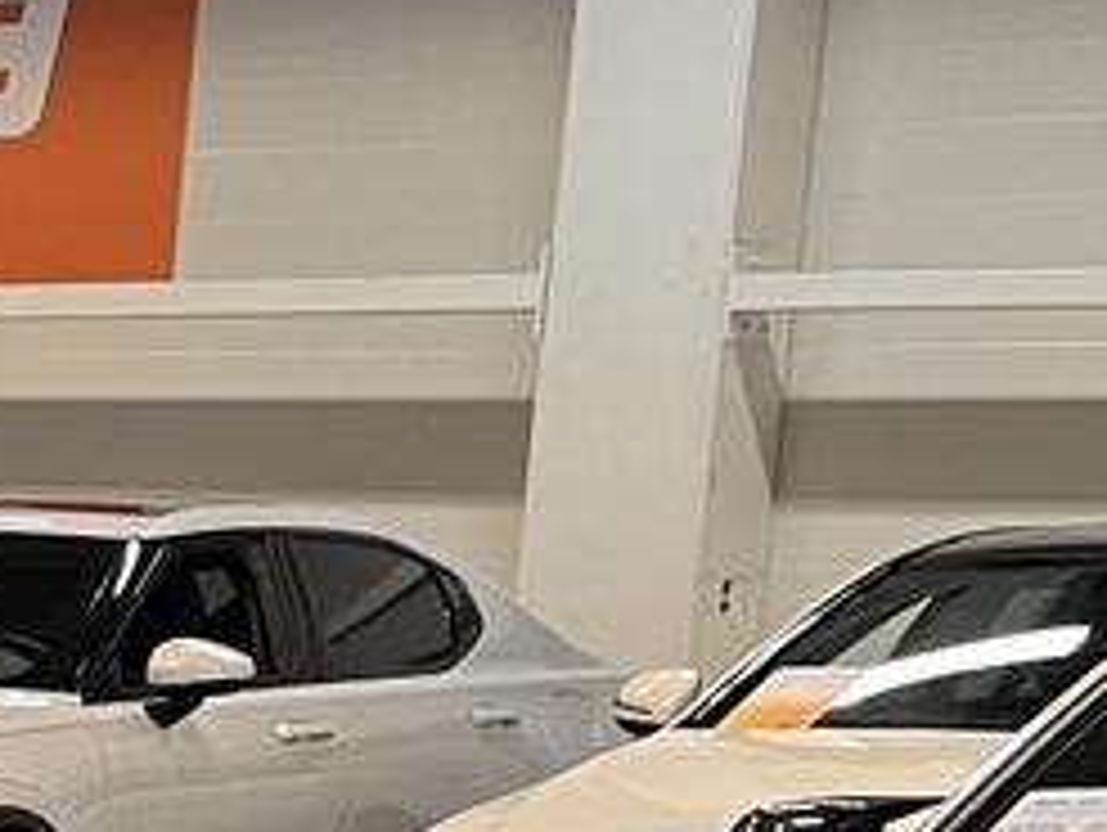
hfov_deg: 10.6
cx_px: -1760
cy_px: 1214
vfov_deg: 9.5
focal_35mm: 152
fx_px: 4866
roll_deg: -1.2
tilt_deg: -9.4
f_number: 1.6
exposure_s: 1/50
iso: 125
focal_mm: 5.1
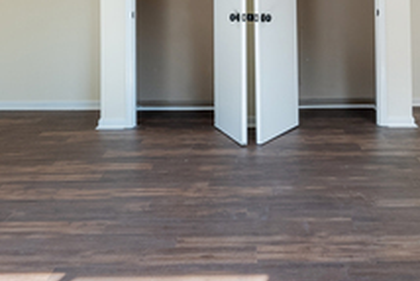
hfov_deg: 35.5
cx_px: 247
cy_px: -12
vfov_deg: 23.1
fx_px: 654
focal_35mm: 56
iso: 640
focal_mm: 16
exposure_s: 1/10
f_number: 9
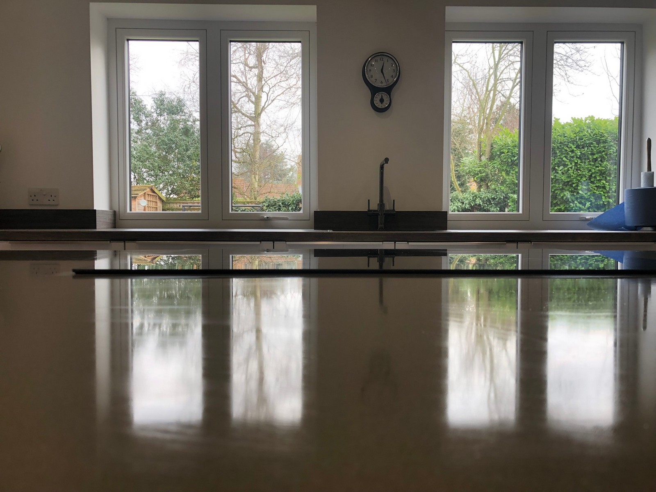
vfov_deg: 49.7
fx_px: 531
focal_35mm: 28
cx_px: 328
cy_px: 246
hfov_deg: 63.4
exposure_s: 1/120
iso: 64
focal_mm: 4
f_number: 1.8
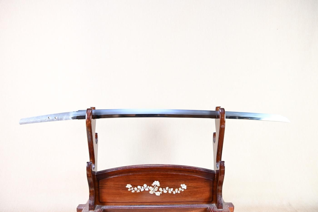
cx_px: 159
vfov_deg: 43.6
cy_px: 106
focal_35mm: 30
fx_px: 265
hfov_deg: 61.9
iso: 100
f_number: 3.5
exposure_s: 1/1.6
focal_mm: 20
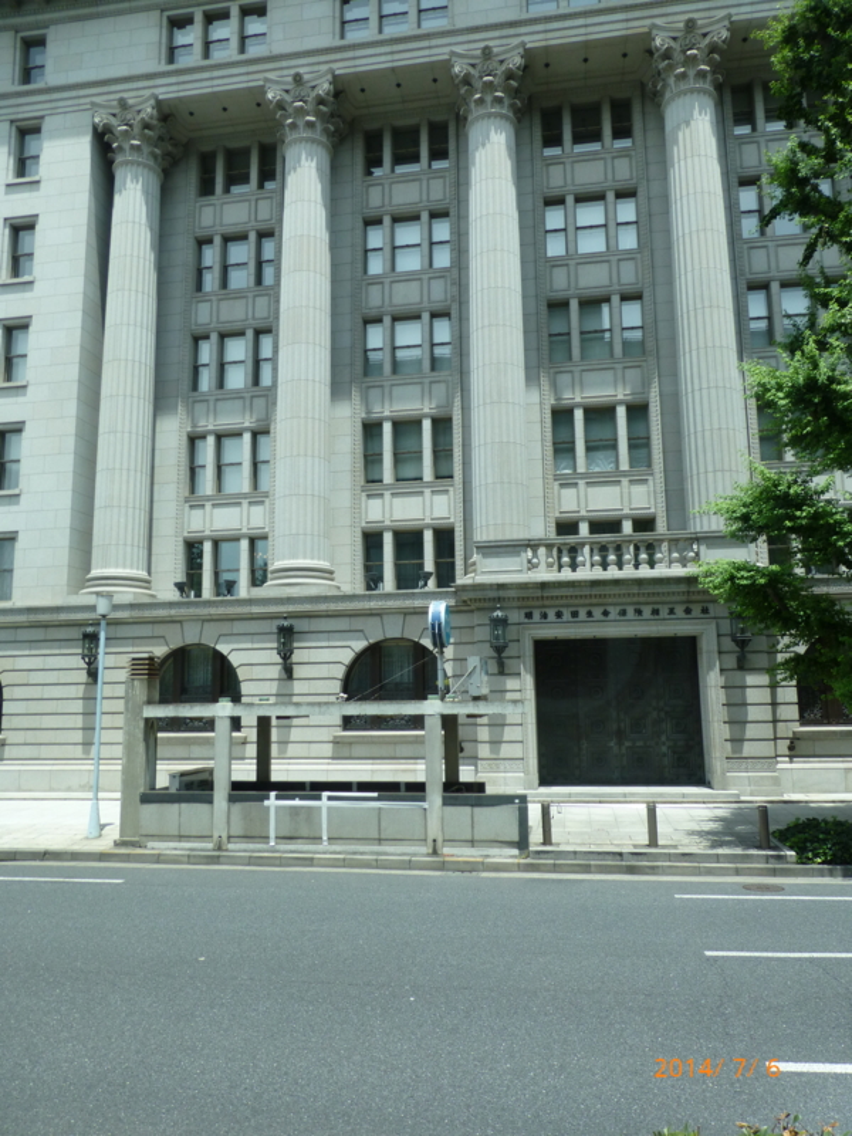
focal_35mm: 24
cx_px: 426
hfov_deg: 56.8
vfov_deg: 71.6
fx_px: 788
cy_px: 568
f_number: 4
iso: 100
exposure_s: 1/320
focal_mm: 4.3
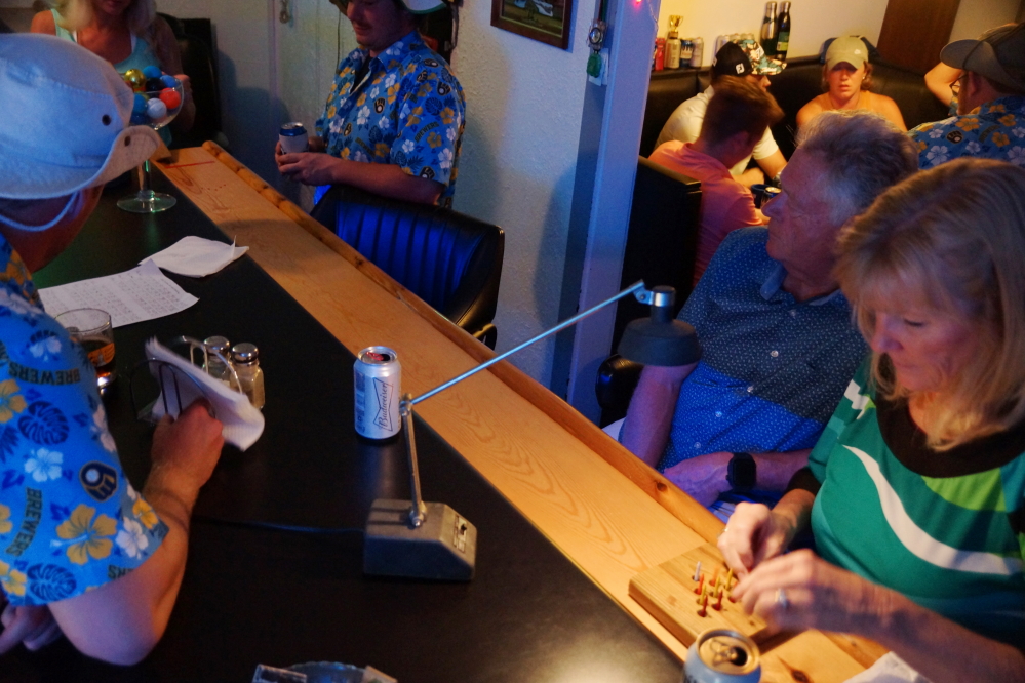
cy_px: 342
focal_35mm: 33
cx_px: 512
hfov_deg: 57.2
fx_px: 940
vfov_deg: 40.0
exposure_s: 1/20
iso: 1600
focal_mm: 22
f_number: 3.5
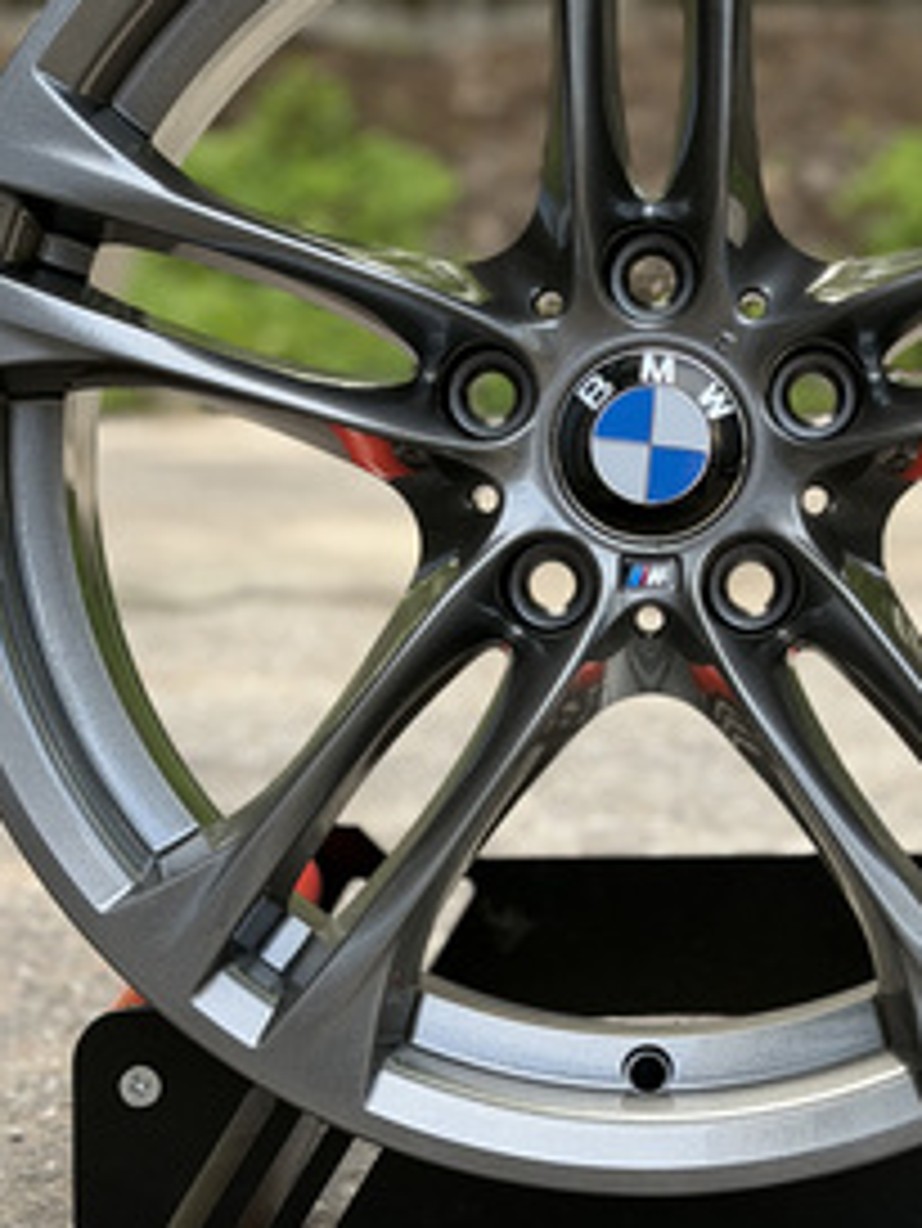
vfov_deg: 22.2
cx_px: 654
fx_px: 3123
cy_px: 463
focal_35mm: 88
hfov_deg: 16.7
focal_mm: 6.76
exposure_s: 1/545
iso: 80
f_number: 1.78
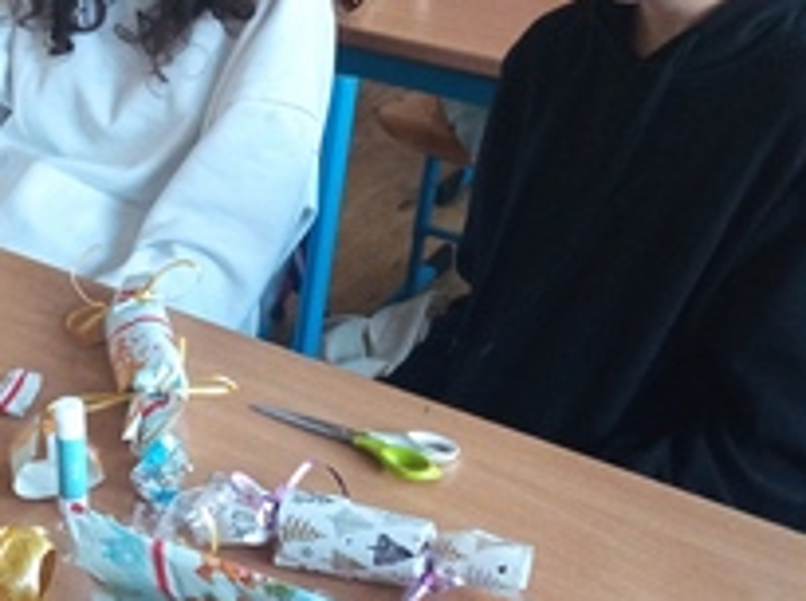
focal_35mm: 66
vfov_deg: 22.0
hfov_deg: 29.3
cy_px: 147
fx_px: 1534
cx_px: 275
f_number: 2.2
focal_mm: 3.79
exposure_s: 1/25
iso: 897
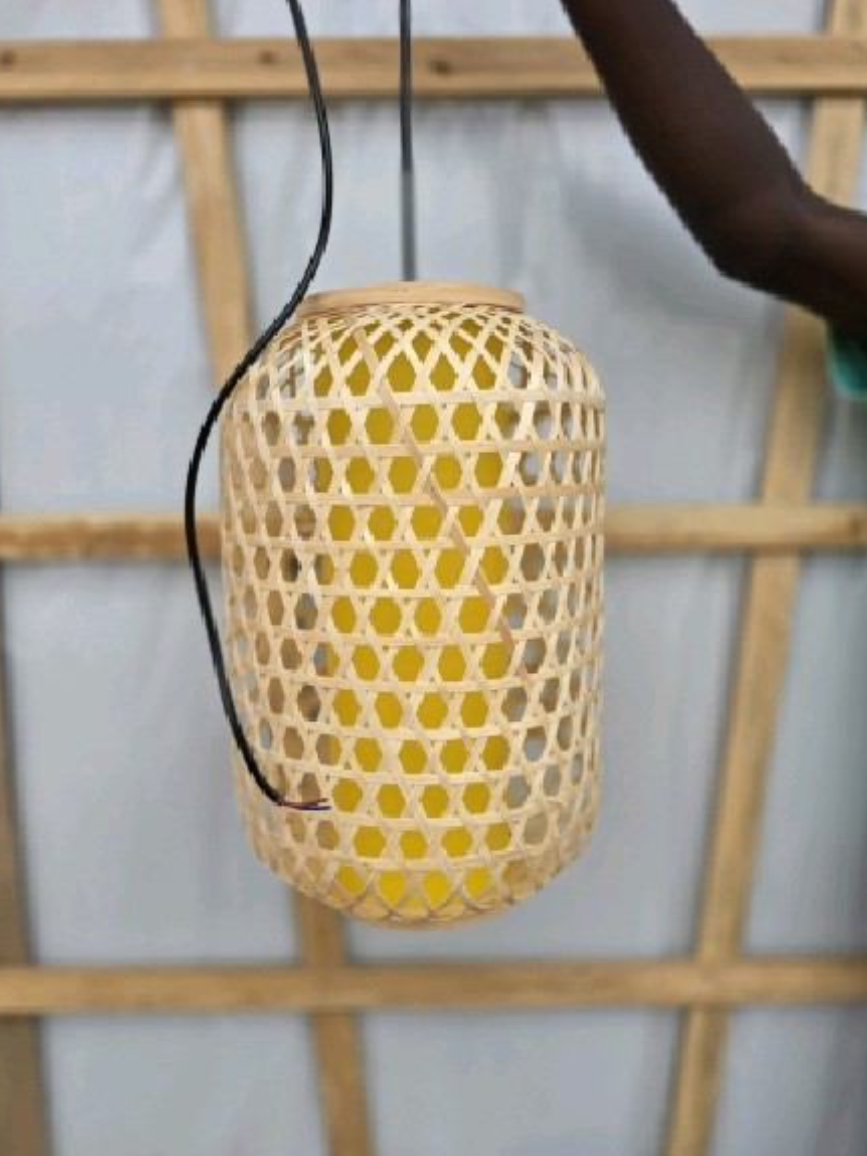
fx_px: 802
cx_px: 432
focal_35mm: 24
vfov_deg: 71.6
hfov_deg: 56.8
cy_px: 569
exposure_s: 1/556
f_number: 1.7
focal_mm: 6.3
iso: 12
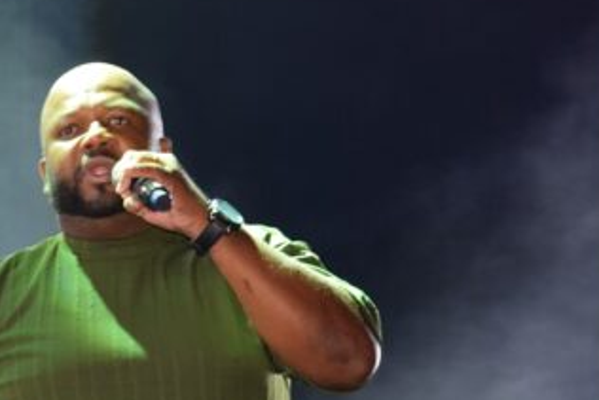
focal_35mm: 282
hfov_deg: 7.3
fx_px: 4694
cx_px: 21
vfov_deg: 4.9
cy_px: 259
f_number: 5.3
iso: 900
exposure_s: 1/60
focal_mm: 80
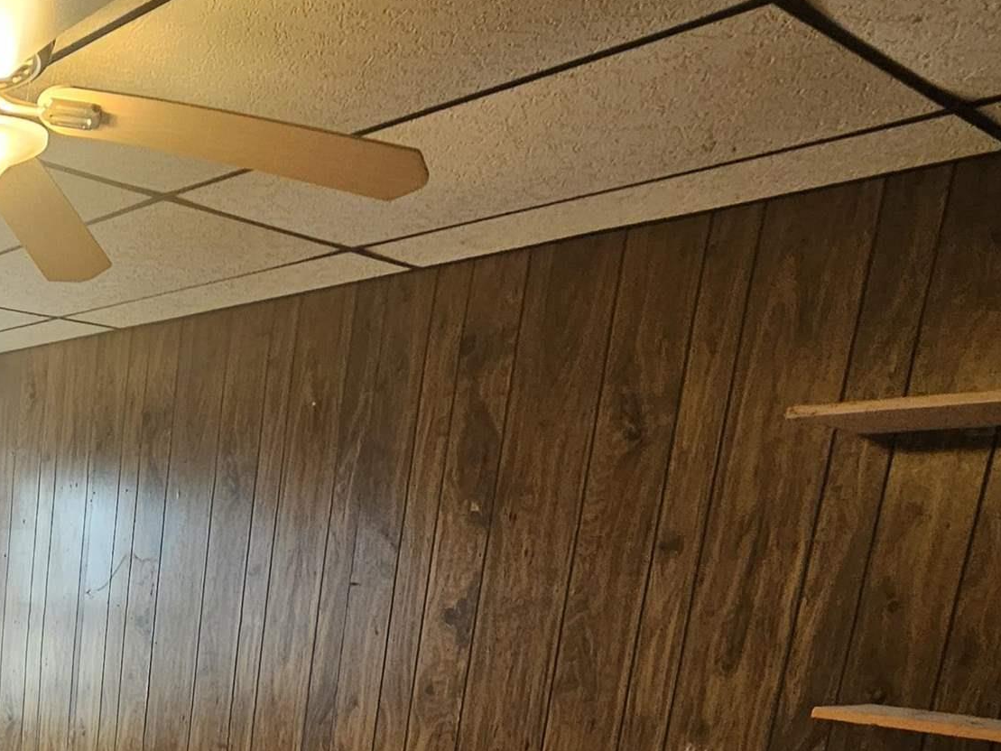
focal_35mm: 36
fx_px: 1041
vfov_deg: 34.5
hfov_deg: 42.9
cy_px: 817
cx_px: -38
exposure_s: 1/70
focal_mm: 2.2
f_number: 2.2
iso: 250
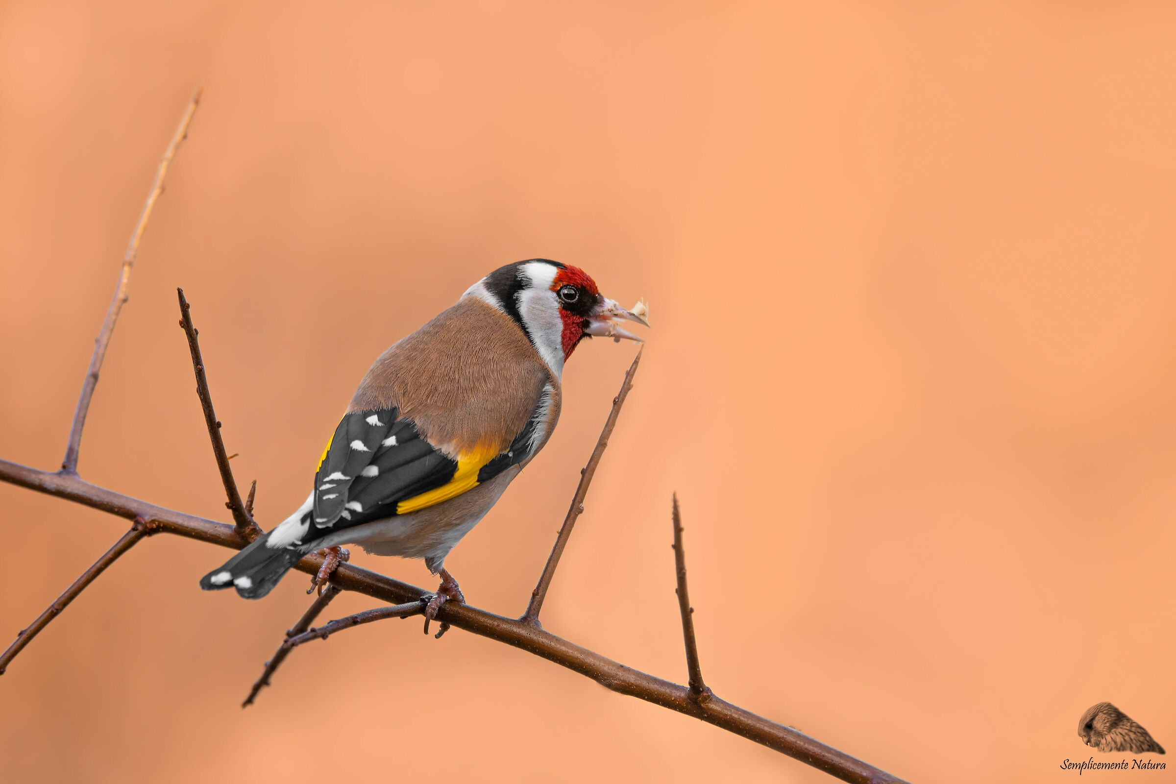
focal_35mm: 585
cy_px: 392
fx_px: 19109
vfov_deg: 2.4
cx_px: 588
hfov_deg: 3.5
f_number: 8
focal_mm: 390
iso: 200
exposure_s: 1/320
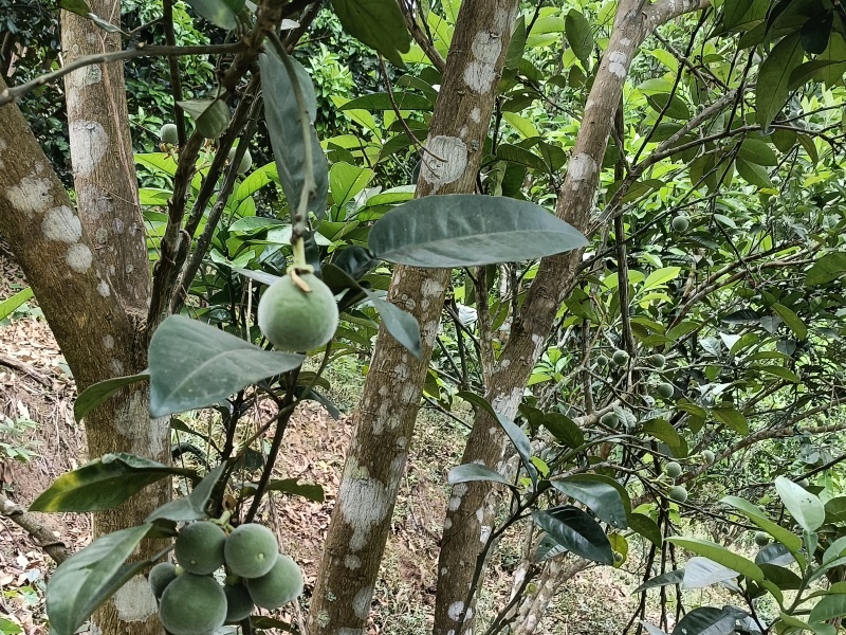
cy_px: 318
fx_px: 1149
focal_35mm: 47
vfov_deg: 30.9
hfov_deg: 40.4
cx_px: 423
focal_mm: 4.7
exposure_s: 1/50
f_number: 1.7
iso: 158
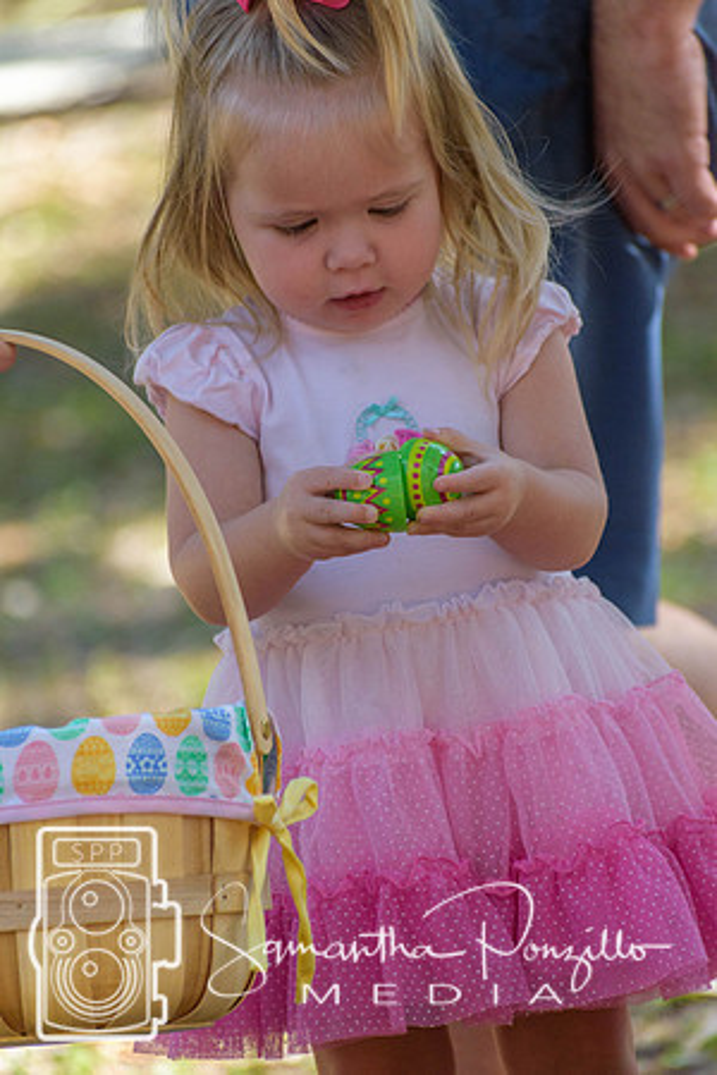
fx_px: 10306
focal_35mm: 345
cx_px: 358
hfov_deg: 4.0
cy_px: 538
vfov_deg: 6.0
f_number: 5.6
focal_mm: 230
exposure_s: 1/640
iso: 800
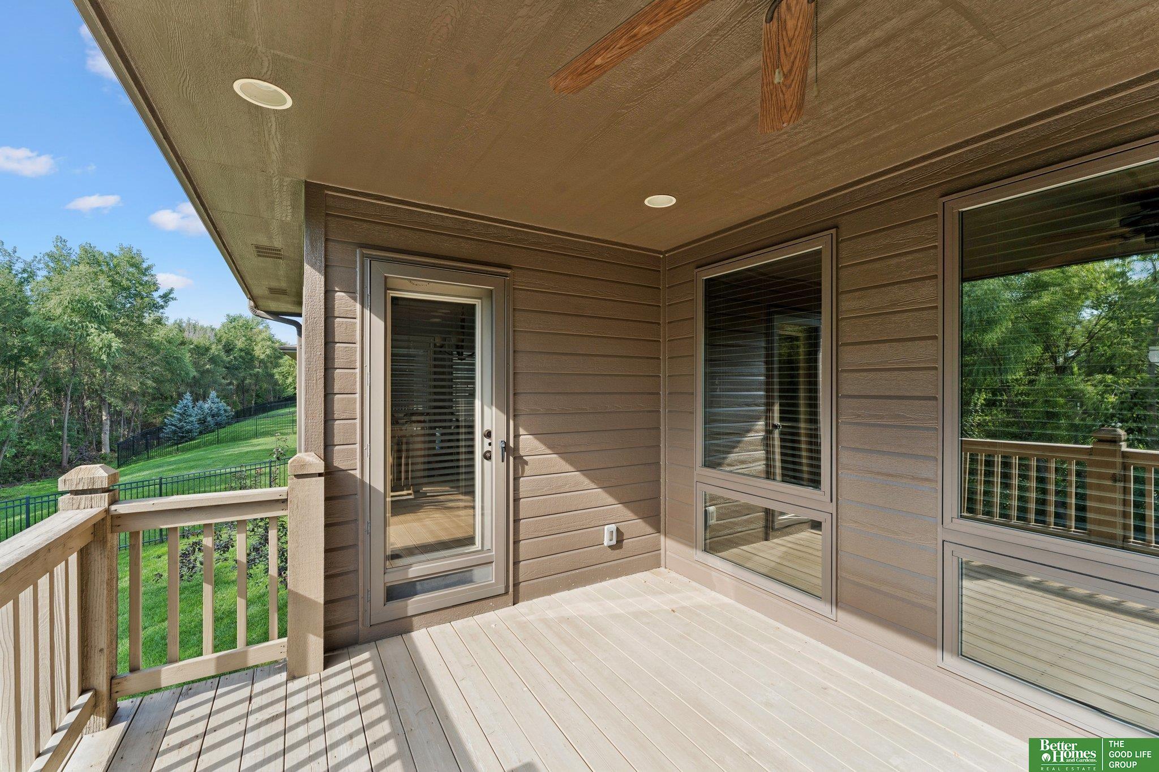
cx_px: 580
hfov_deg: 104.3
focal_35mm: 14
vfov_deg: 81.2
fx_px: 451
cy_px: 386
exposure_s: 1/80
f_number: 8
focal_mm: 14
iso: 200
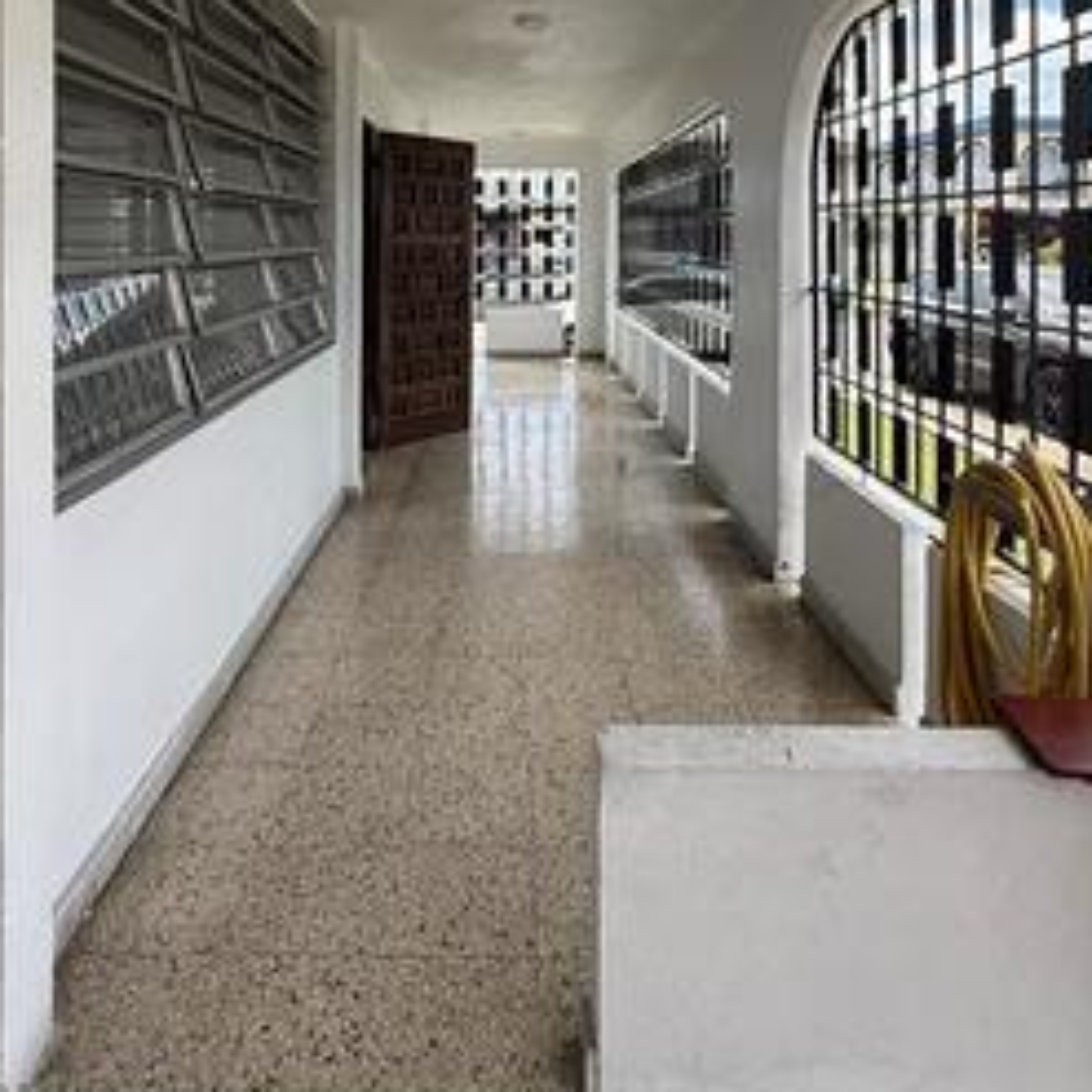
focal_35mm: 25
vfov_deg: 58.9
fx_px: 892
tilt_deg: +1.2
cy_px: 248
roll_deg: +0.6
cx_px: 511
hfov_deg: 62.9
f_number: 2.2
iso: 64
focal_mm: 2.22
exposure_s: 1/914
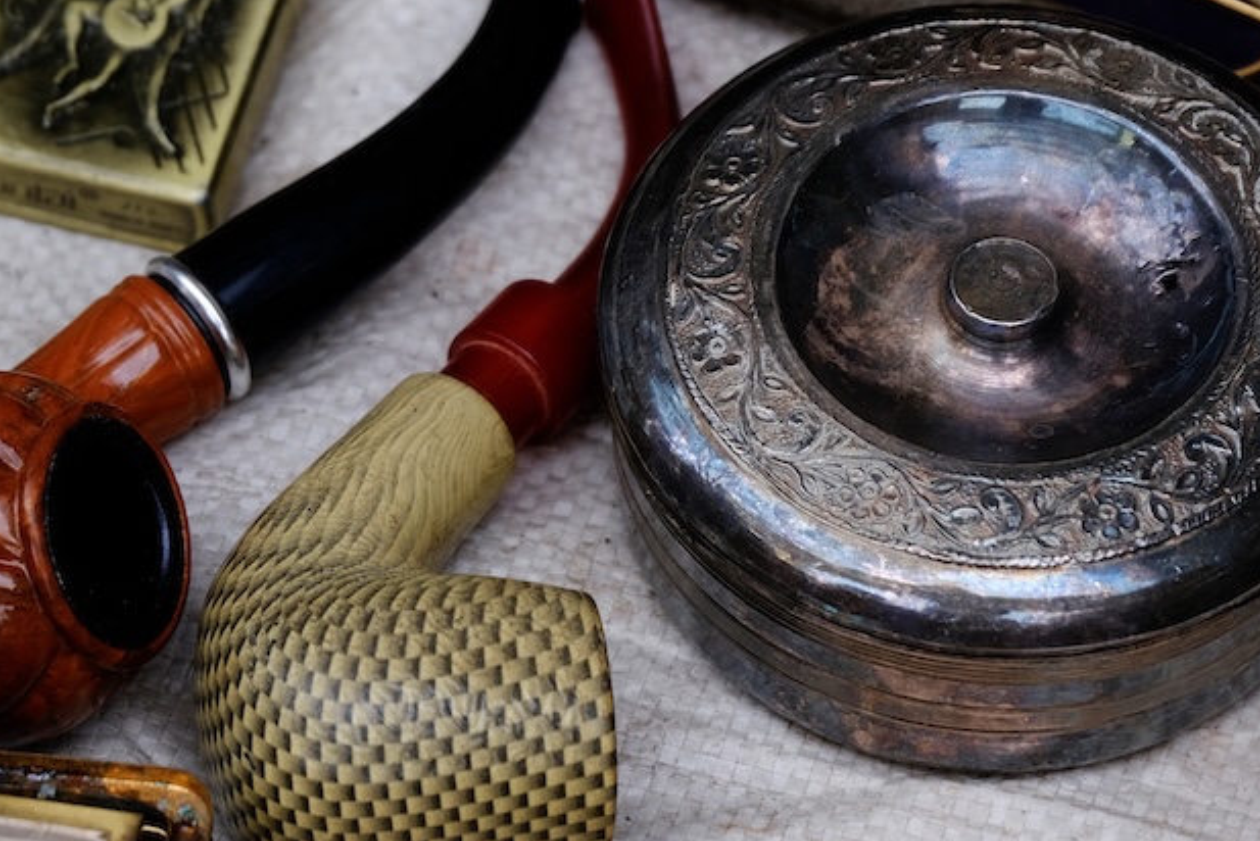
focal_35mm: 329
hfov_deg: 6.3
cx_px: 294
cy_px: 234
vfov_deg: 4.2
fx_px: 11520
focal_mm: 135
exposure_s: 1/200
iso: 500
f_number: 6.4
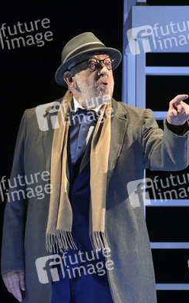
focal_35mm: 205
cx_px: 97
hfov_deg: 6.4
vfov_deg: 10.2
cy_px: 151
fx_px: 1690
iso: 8000
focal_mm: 200
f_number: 5.6
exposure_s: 1/400
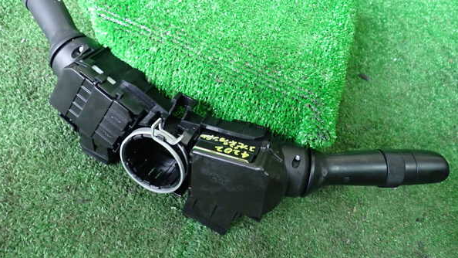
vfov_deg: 35.5
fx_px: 401
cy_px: 106
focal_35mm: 33
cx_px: 227
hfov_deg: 59.5
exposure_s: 1/30
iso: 640
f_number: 2.3
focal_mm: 5.4
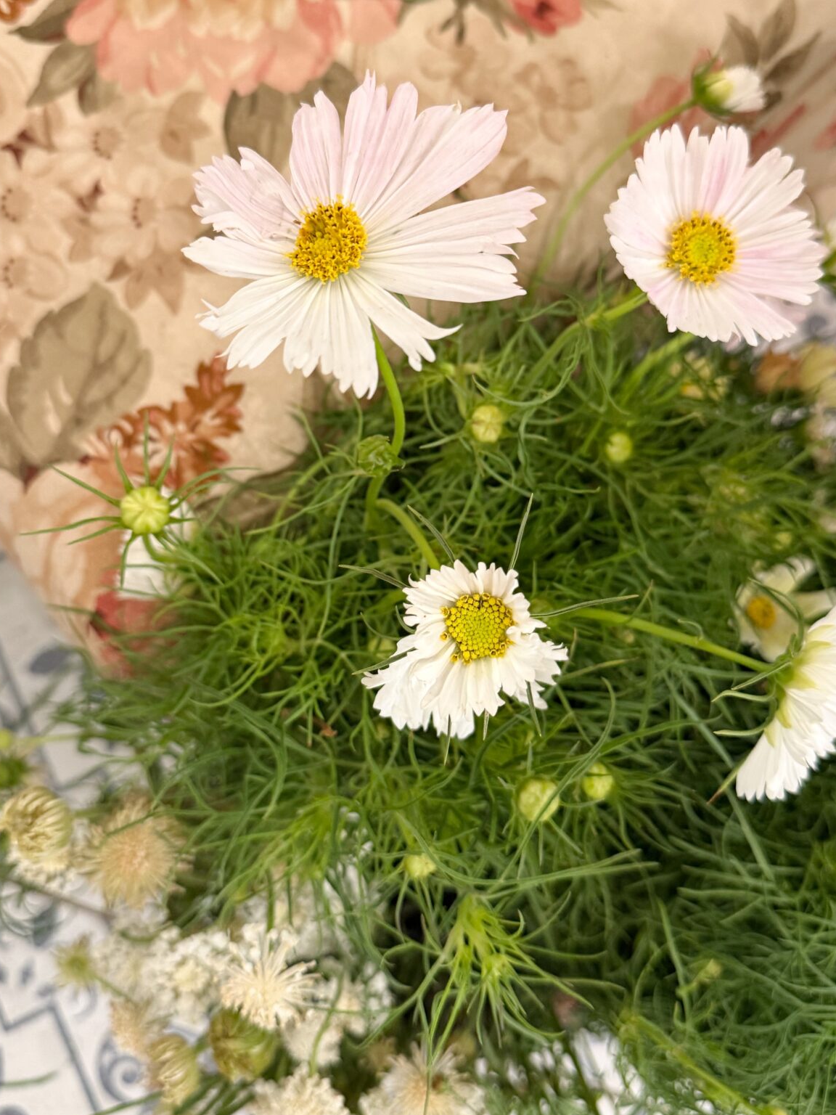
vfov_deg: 56.6
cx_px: 419
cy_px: 487
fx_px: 1030
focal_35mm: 32
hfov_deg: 44.2
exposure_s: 1/60
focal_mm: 6.76
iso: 320
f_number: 1.78
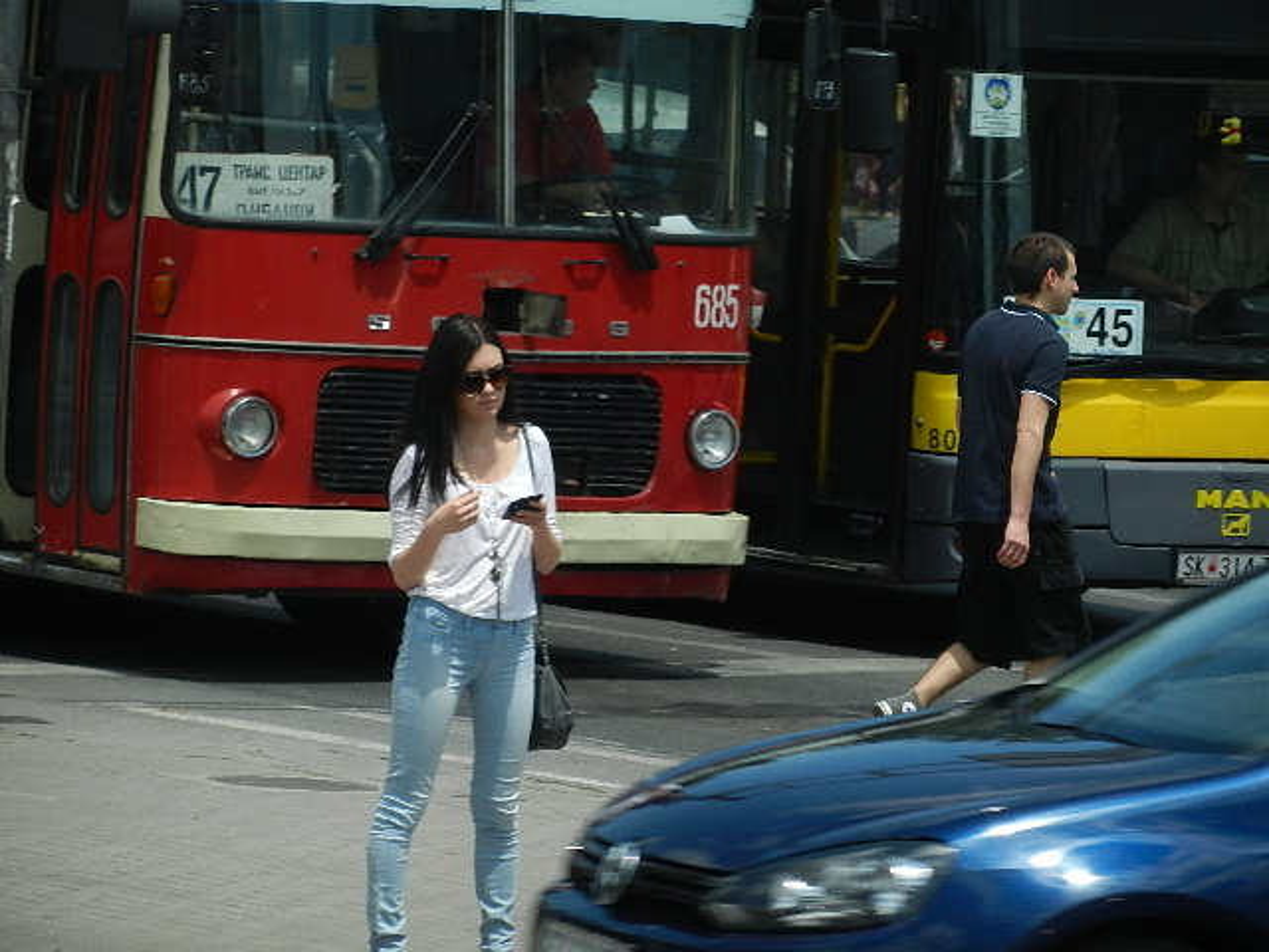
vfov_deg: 5.1
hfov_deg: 6.8
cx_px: 634
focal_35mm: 292
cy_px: 476
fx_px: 10705
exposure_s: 1/320
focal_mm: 52.6
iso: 160
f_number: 5.3
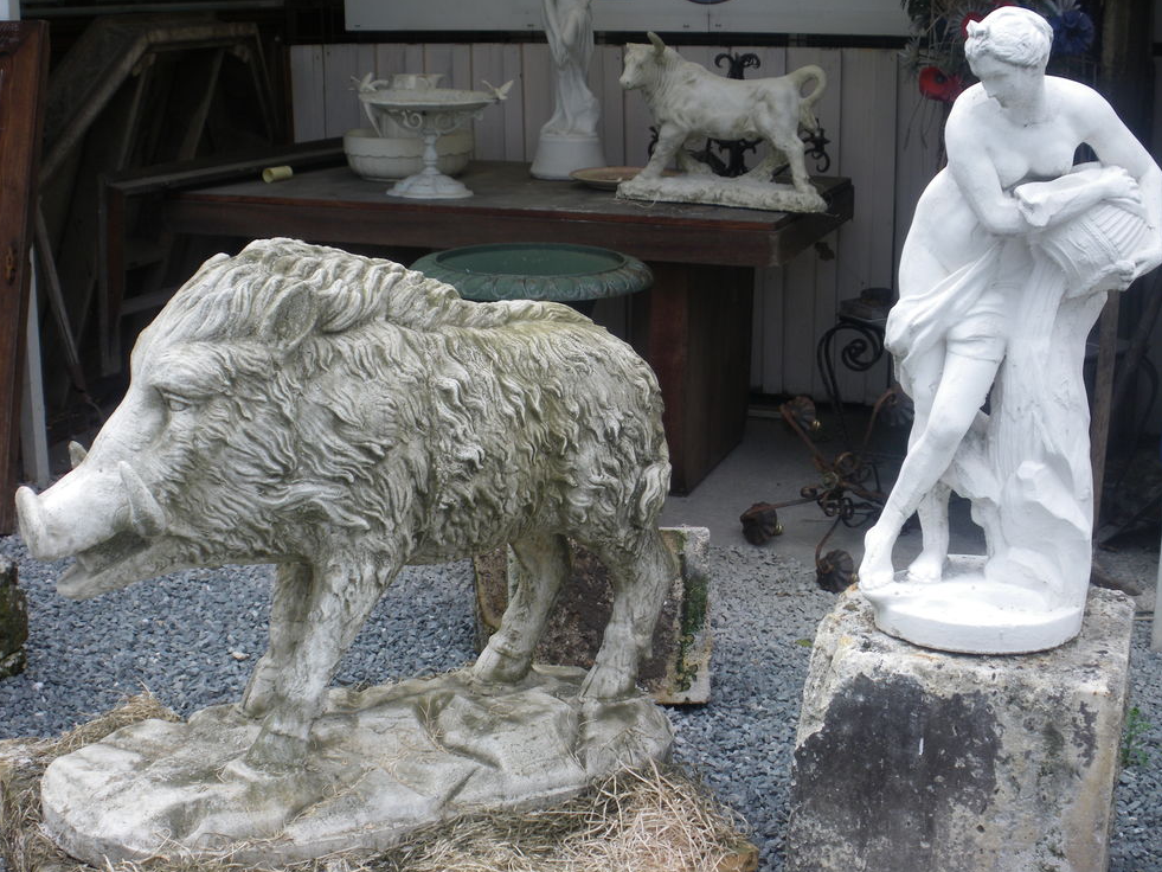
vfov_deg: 28.0
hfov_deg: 36.8
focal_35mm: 52
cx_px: 573
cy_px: 430
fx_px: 1746
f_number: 4.4
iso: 64
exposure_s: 1/125
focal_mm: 9
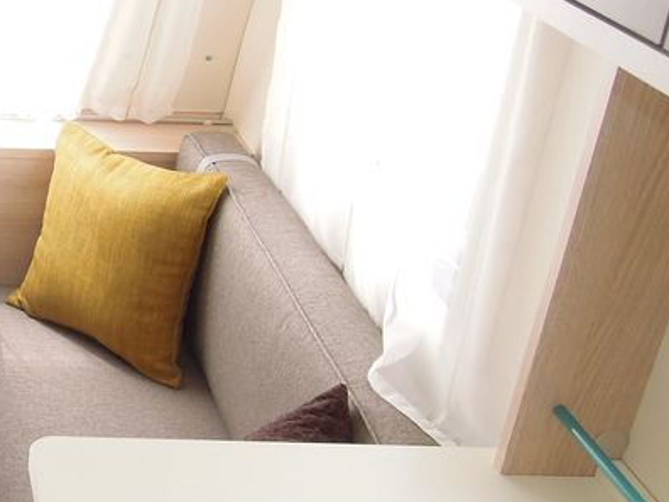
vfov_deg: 23.6
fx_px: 1198
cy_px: 188
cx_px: -145
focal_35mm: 62
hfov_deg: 27.3
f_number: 2.8
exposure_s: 1/160
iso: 160
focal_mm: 4.3
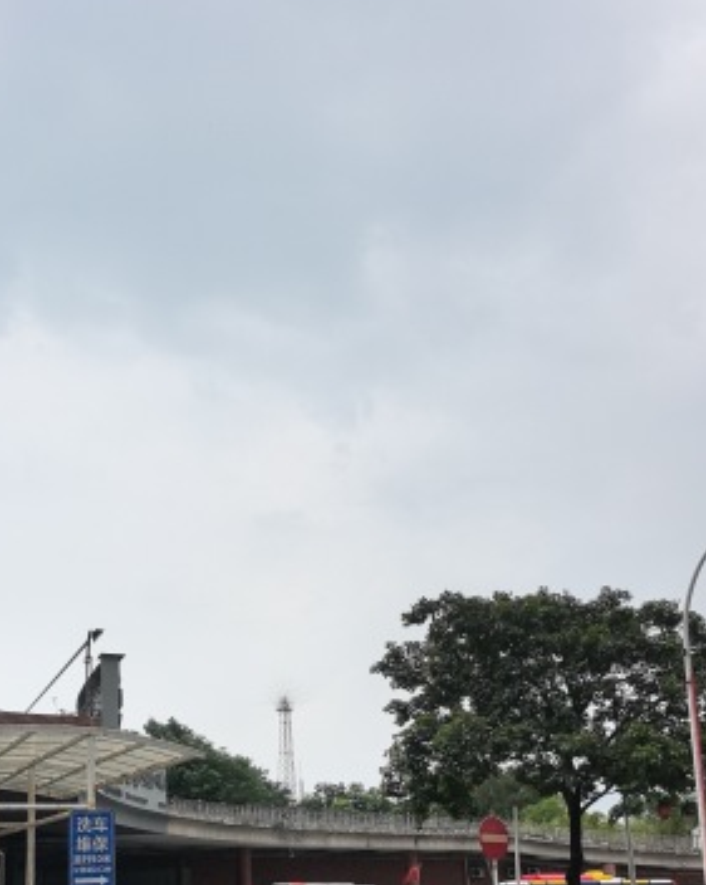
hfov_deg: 33.8
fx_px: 1151
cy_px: 718
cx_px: 239
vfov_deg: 40.2
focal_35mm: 44
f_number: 2
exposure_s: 1/2096
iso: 50
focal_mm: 6.98
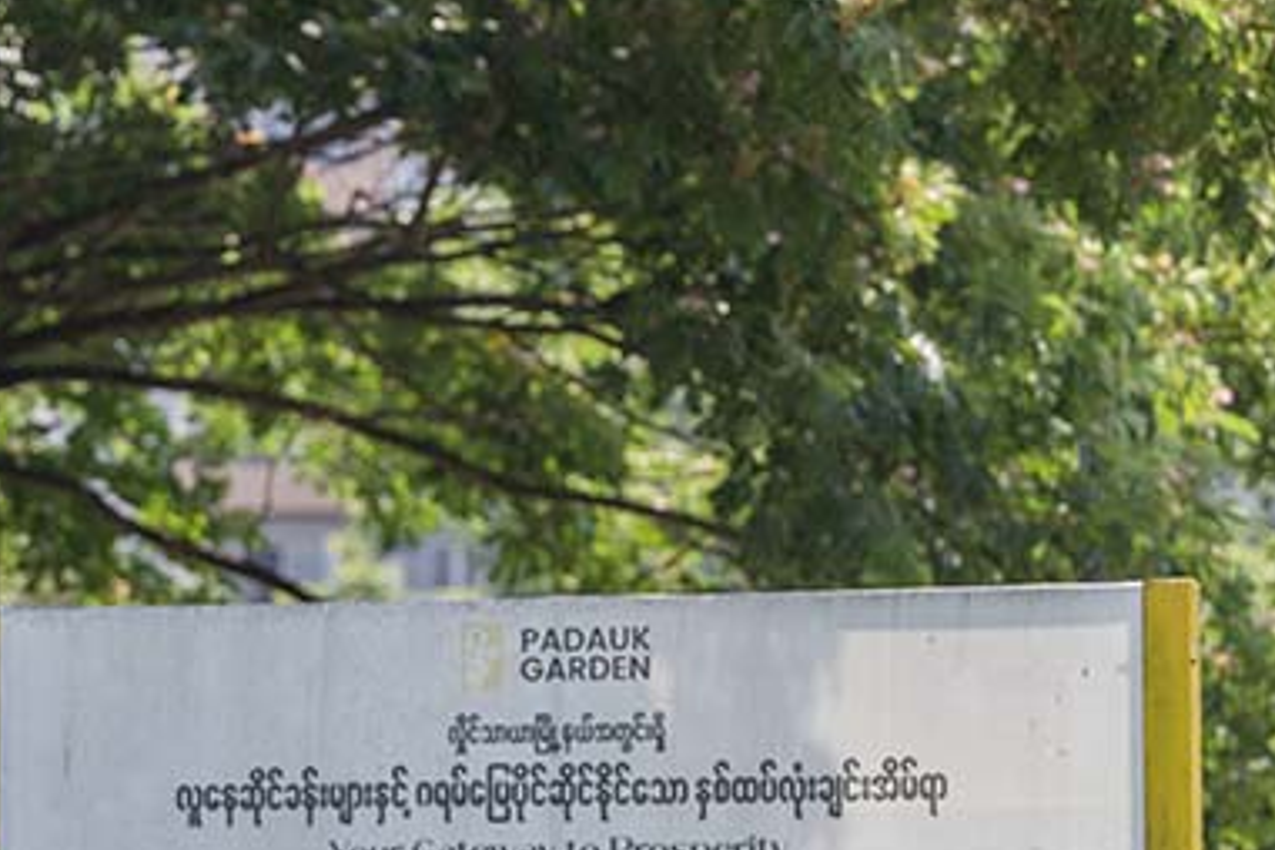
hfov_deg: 8.6
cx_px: -47
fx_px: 8393
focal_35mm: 237
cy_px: 606
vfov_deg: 5.8
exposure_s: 1/3200
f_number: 2.8
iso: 560
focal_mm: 94
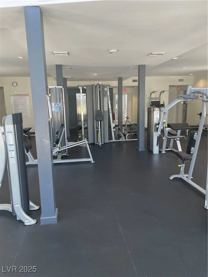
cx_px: 104
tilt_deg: -8.6
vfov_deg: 67.3
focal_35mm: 26
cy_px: 138
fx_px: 208
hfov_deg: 53.1
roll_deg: +3.1
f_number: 1.6
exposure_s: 1/121
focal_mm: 4.2
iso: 80
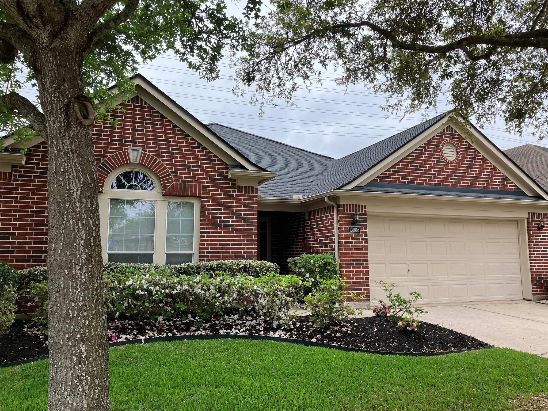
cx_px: 274
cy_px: 206
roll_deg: +0.3
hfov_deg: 63.4
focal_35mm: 28
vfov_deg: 49.7
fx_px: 443
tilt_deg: +6.1
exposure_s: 1/607
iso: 32
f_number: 1.8
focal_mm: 3.99
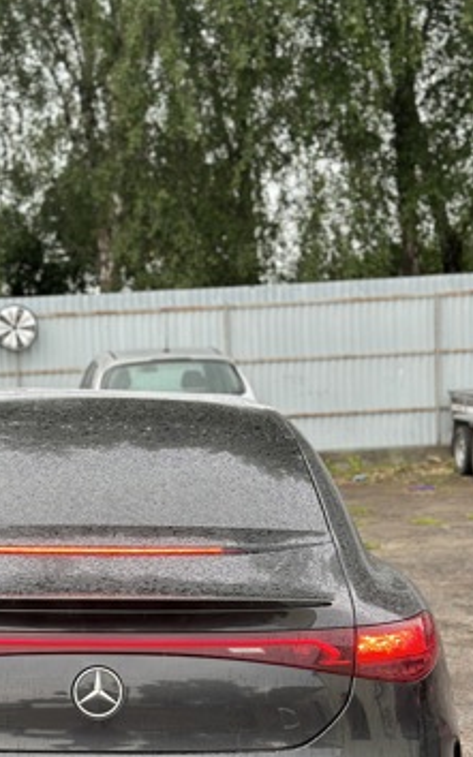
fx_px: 1424
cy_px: 503
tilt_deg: -5.9
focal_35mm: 69
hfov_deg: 18.7
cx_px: 100
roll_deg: +1.9
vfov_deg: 29.6
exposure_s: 1/306
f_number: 1.78
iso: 80
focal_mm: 6.86
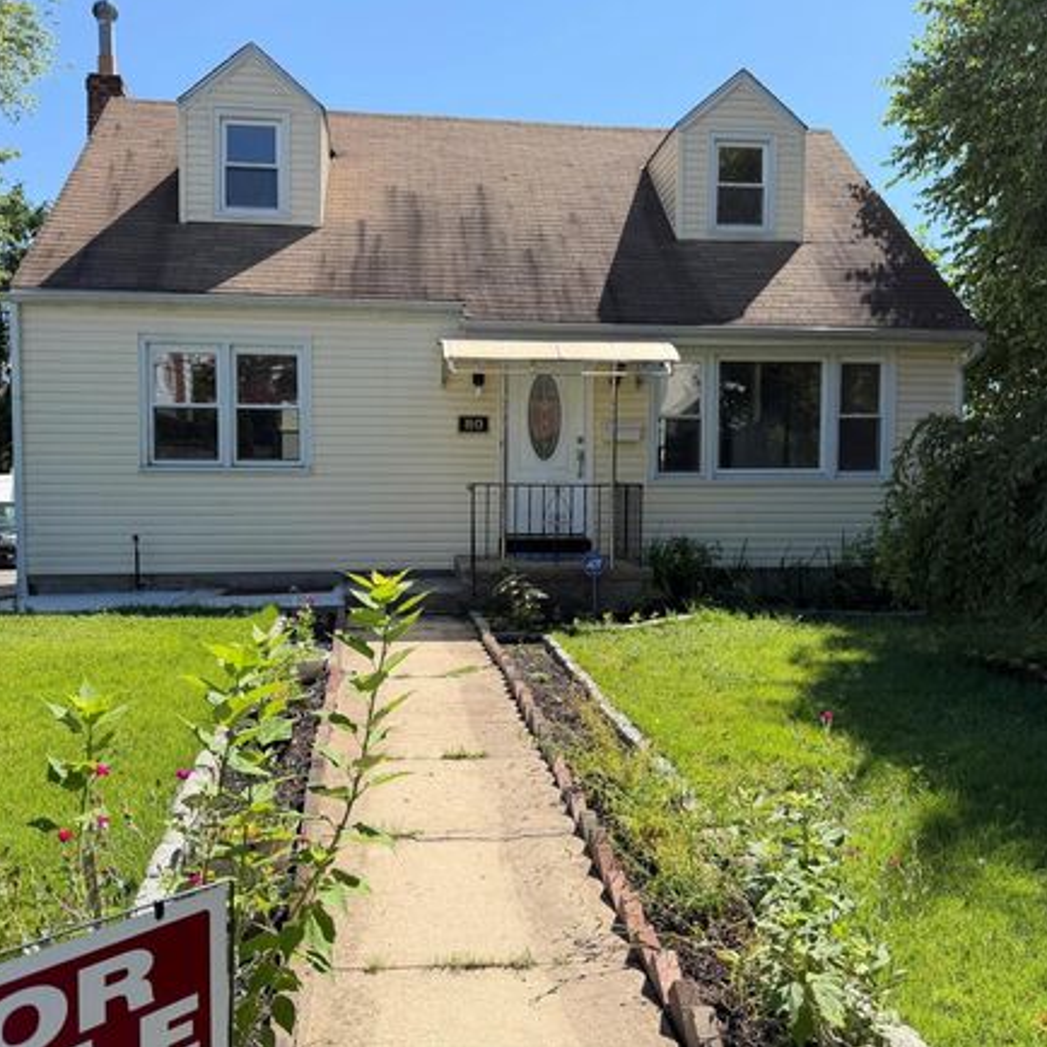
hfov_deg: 55.6
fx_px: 992
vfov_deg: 55.6
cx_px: 507
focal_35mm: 29
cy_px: 515
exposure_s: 1/2445
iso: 80
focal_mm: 6.76
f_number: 1.78
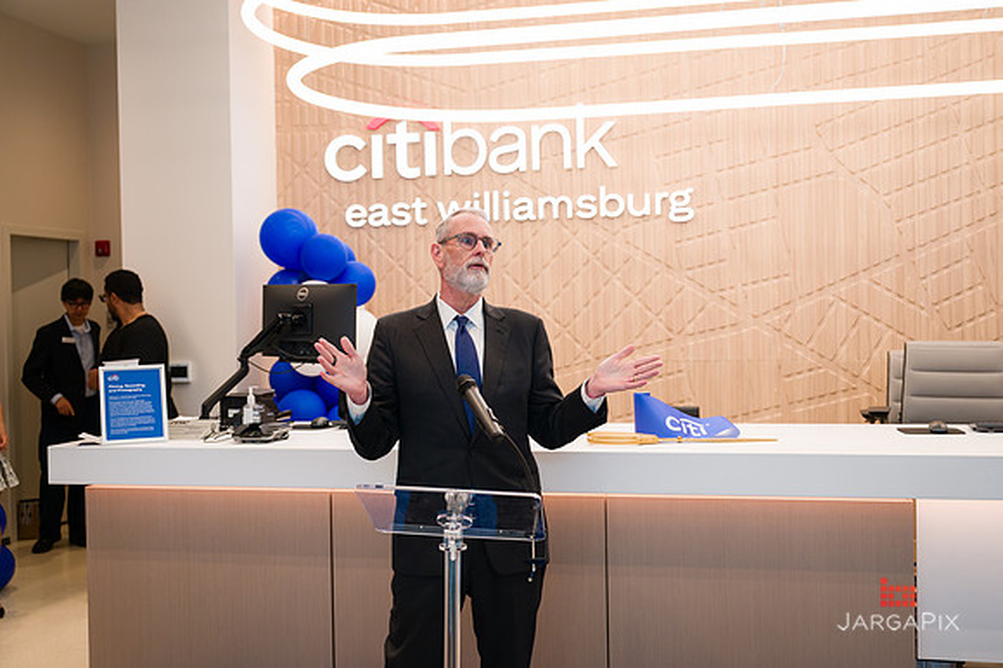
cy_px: 324
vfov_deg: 33.2
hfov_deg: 48.3
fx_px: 1119
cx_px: 517
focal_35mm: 40
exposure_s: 1/200
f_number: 3.2
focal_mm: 38
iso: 400
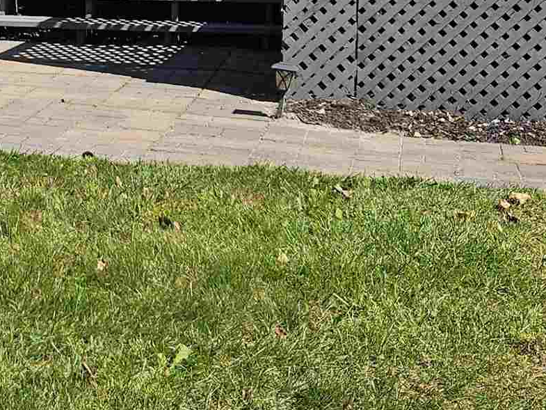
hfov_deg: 20.6
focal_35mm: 90
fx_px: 1420
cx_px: -81
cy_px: -113
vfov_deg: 15.7
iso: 25
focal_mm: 5.4
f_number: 1.8
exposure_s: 1/1422
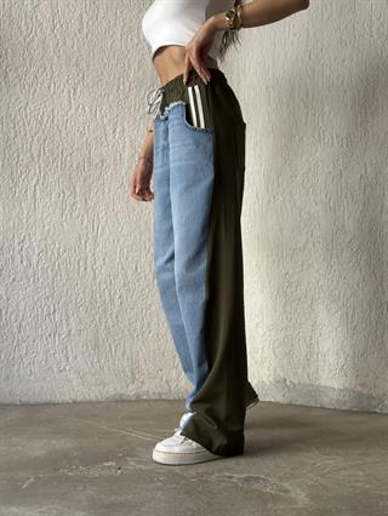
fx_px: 717
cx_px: 194
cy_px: 258
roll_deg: -0.6
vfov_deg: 39.6
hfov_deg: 30.3
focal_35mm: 48
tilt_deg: +1.2
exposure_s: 1/121
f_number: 1.78
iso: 100
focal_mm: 6.86
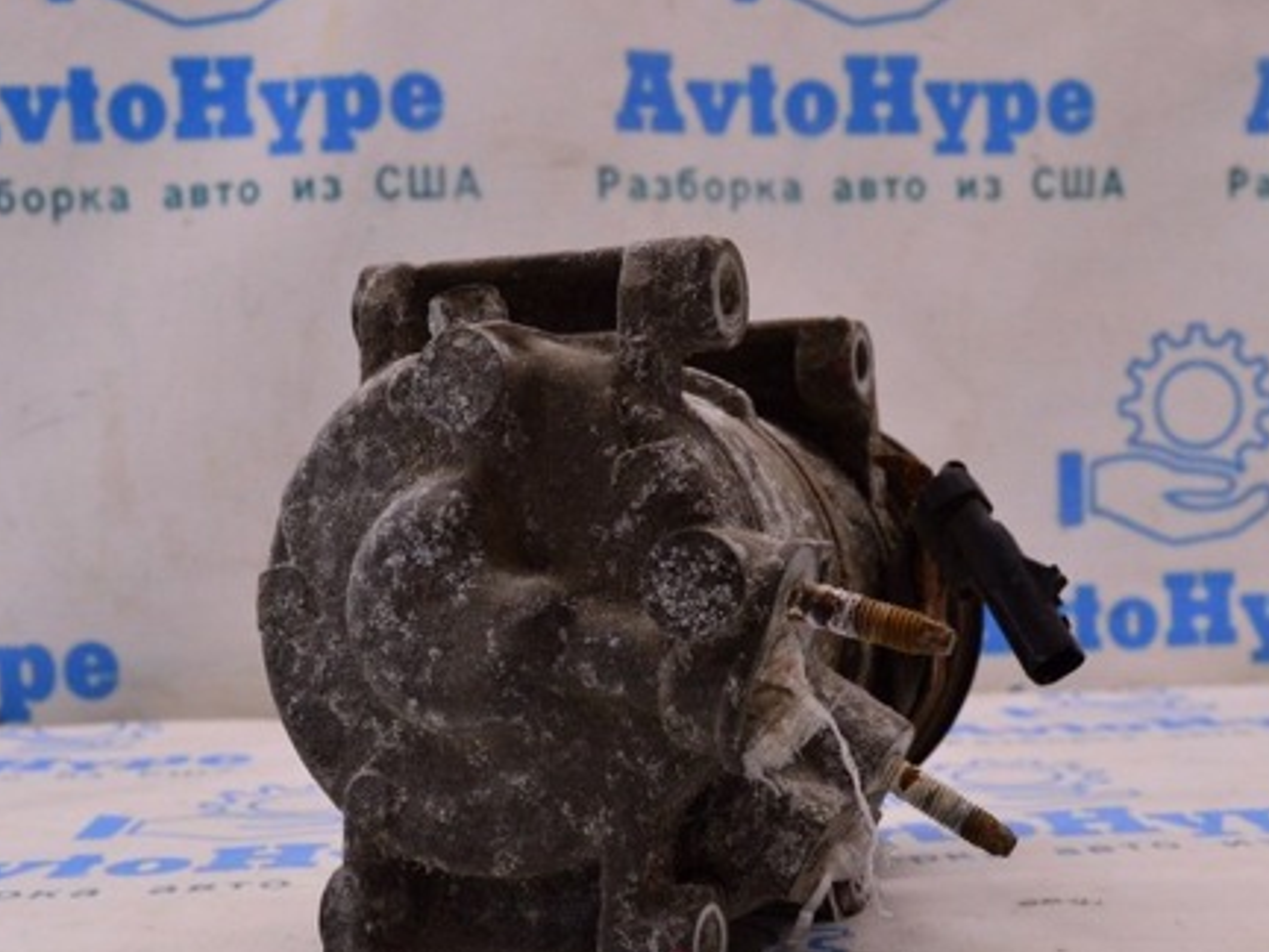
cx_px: 705
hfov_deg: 40.4
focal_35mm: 47
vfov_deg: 30.7
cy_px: 610
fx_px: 1723
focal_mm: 22
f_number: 8
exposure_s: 1/125
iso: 1600
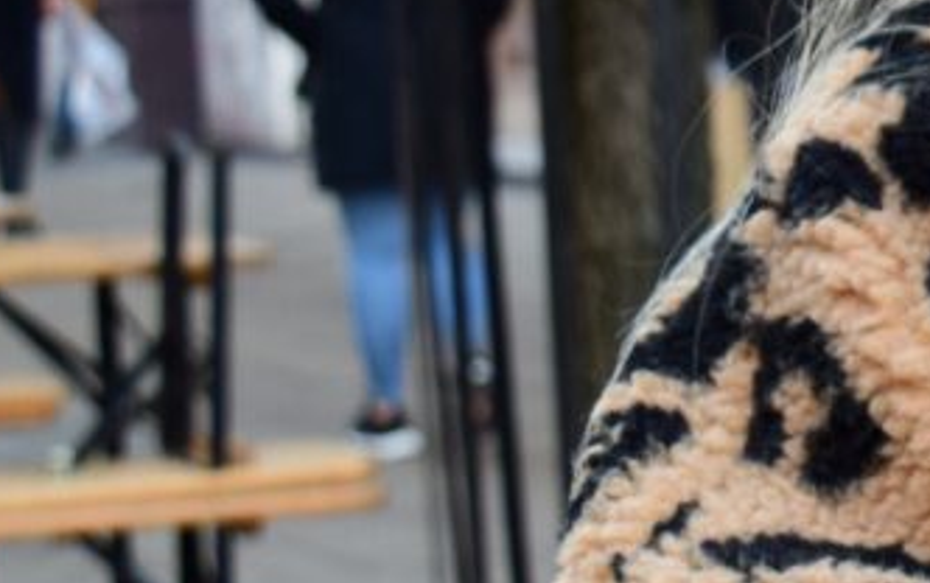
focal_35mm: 192
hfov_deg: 9.9
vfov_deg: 6.8
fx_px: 4875
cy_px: -107
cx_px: 1980
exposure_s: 1/50
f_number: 8
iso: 400
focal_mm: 29
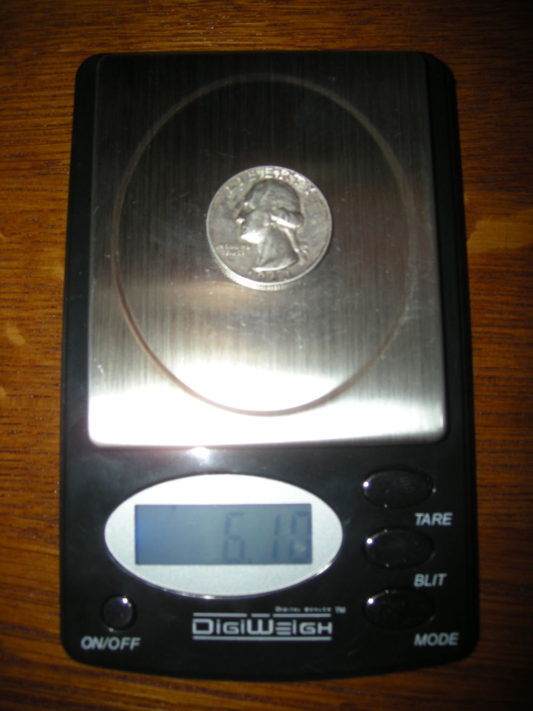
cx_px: 266
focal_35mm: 35
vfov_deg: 52.6
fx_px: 718
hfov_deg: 40.7
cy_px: 356
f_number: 5.7
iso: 50
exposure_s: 1/60
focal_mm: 5.7
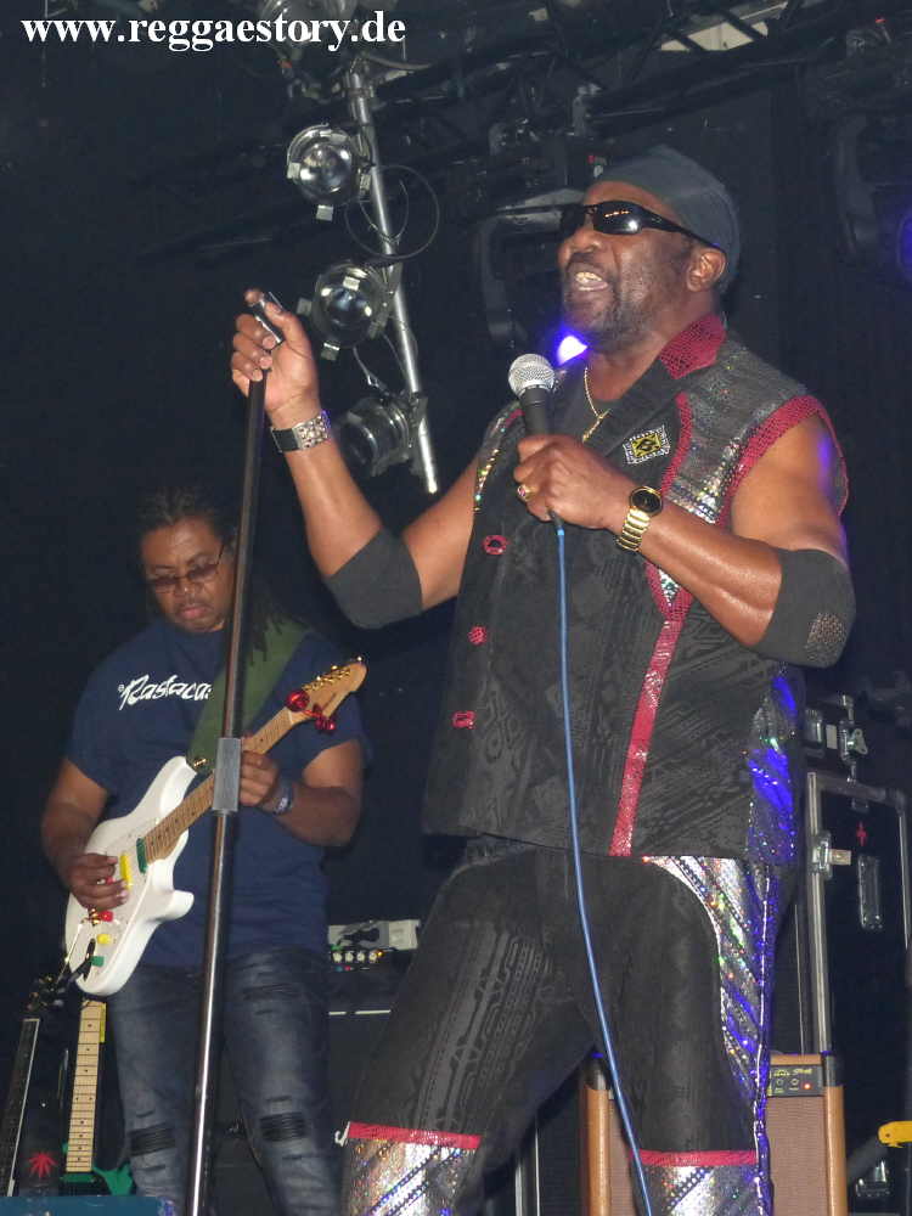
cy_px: 608
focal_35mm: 52
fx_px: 1827
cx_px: 456
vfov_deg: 36.8
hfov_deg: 28.0
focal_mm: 9.4
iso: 400
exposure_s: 1/60
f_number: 2.8
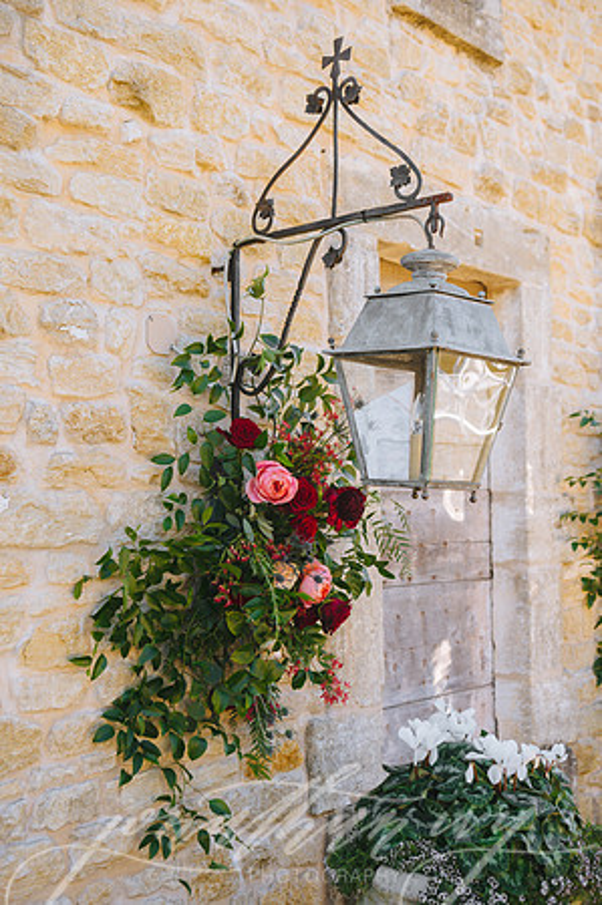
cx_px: 301
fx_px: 1207
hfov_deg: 28.0
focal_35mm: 48
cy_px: 452
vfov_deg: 41.2
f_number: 4
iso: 100
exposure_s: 1/200
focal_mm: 48
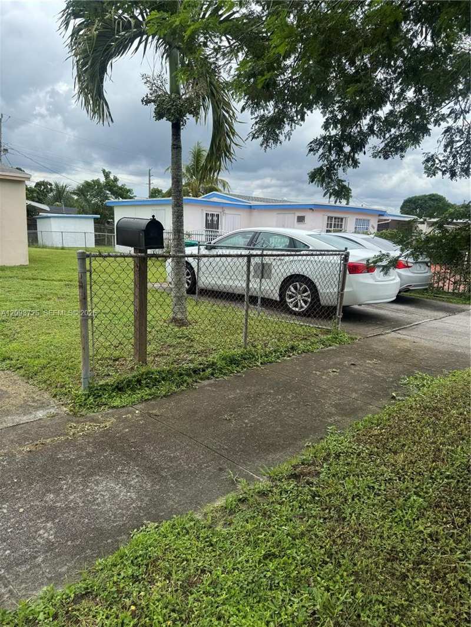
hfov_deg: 56.8
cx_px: 236
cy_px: 314
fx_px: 435
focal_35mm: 24
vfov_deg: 71.6
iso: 80
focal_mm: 6.76
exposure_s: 1/2252
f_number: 1.78
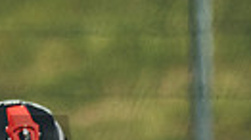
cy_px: 350
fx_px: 18534
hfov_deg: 0.8
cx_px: 38
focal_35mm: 2791
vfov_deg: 0.4
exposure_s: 1/2500
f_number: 5.6
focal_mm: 400
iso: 800
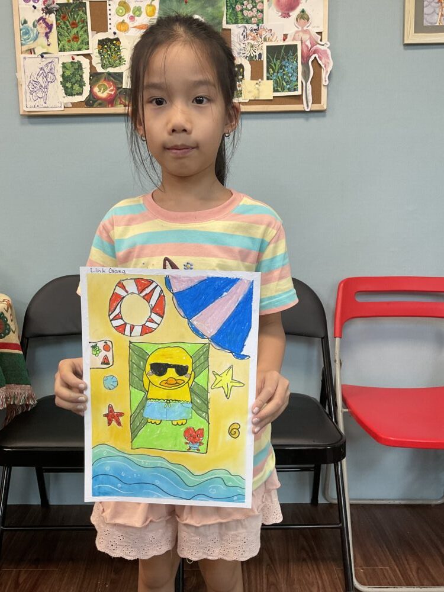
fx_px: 496
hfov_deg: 48.2
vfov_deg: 61.7
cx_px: 222
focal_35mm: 29
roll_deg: -0.4
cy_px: 296
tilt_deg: -10.7
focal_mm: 3
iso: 64
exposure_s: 1/100
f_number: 1.8
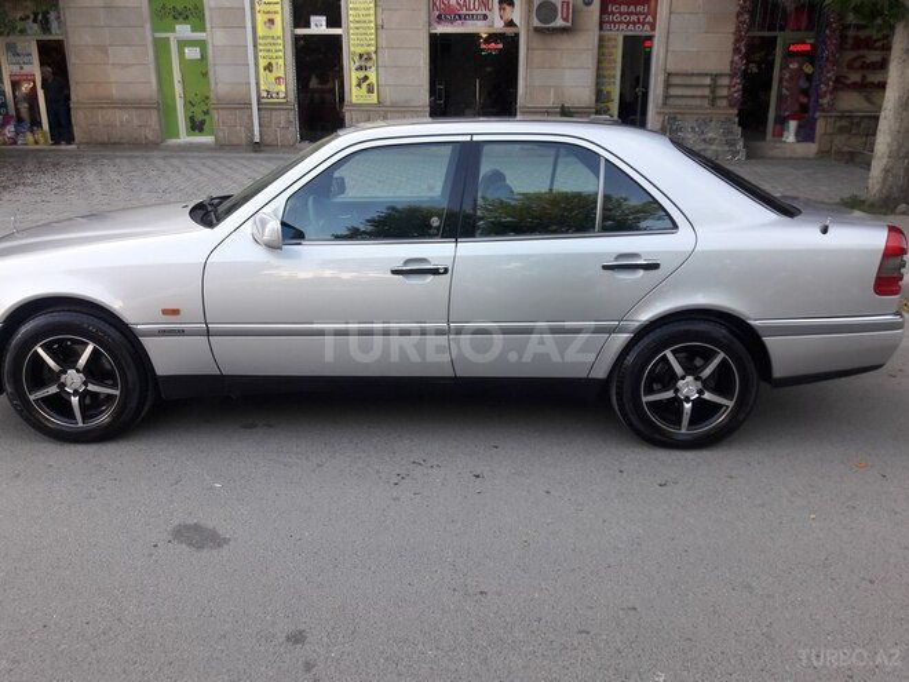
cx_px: 454
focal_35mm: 28
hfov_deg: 63.4
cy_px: 341
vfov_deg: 49.7
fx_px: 735
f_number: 1.9
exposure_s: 1/100
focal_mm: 3.7
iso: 40
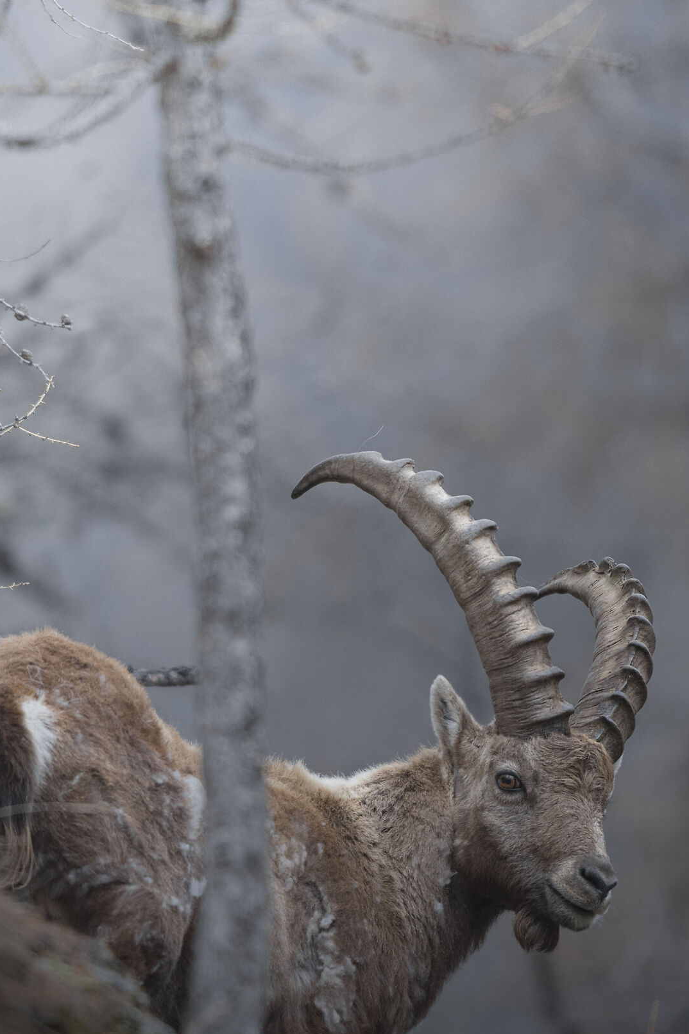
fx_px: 32065
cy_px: 739
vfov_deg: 1.8
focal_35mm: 1117
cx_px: 336
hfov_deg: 1.2
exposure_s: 1/800
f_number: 4
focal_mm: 500
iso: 560
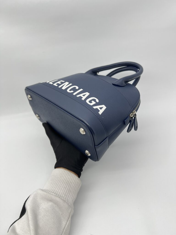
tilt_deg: -37.1
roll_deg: +6.9
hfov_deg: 53.1
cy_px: 118
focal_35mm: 26
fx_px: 176
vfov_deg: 67.3
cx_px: 88
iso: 32
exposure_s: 1/100
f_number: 1.5
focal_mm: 5.7
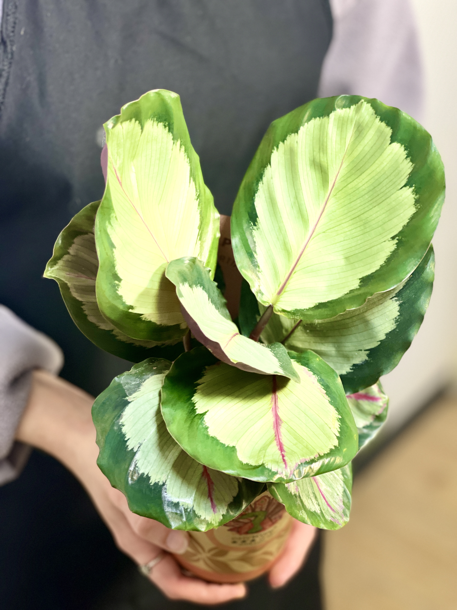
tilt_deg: -33.5
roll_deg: -0.1
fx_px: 1127
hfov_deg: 22.9
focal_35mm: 64
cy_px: 305
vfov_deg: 30.3
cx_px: 228
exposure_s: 1/50
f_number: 2.2
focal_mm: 7.5
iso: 160
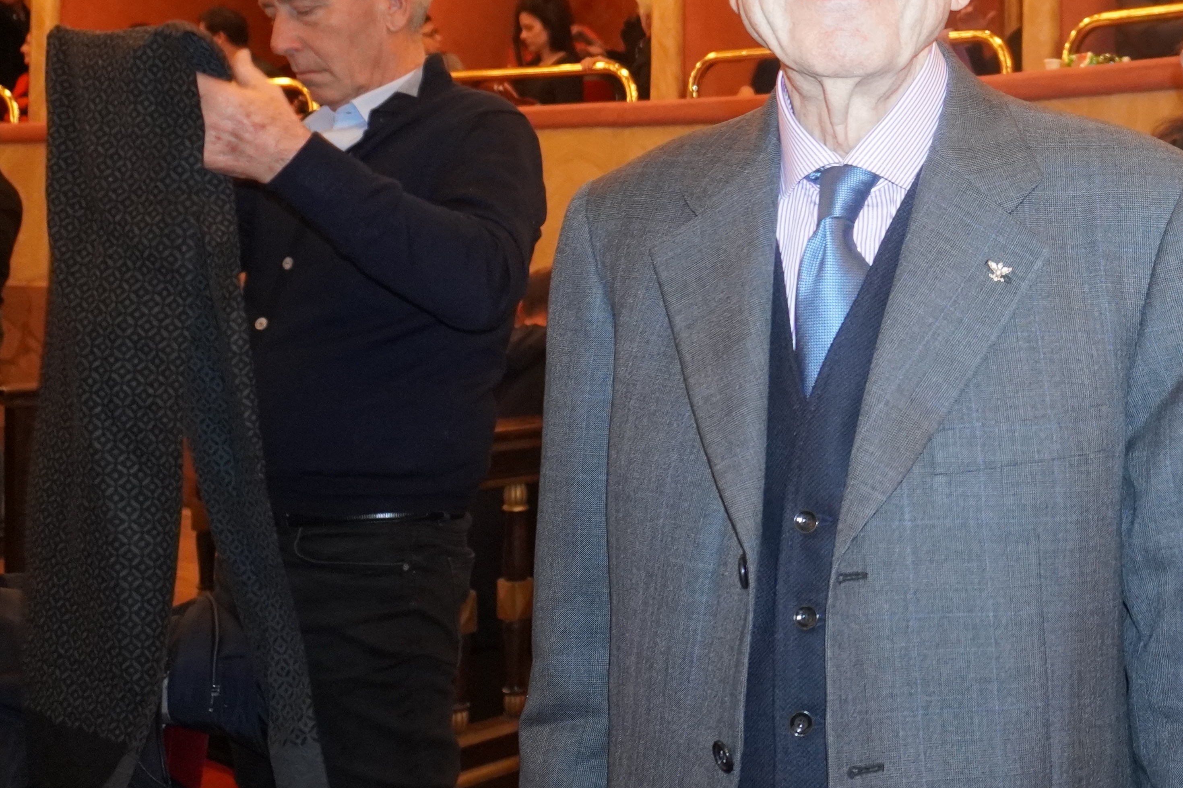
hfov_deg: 38.1
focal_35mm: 49
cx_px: 1027
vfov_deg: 27.2
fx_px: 1610
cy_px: 224
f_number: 4
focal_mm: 16
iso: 2000
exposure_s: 1/160
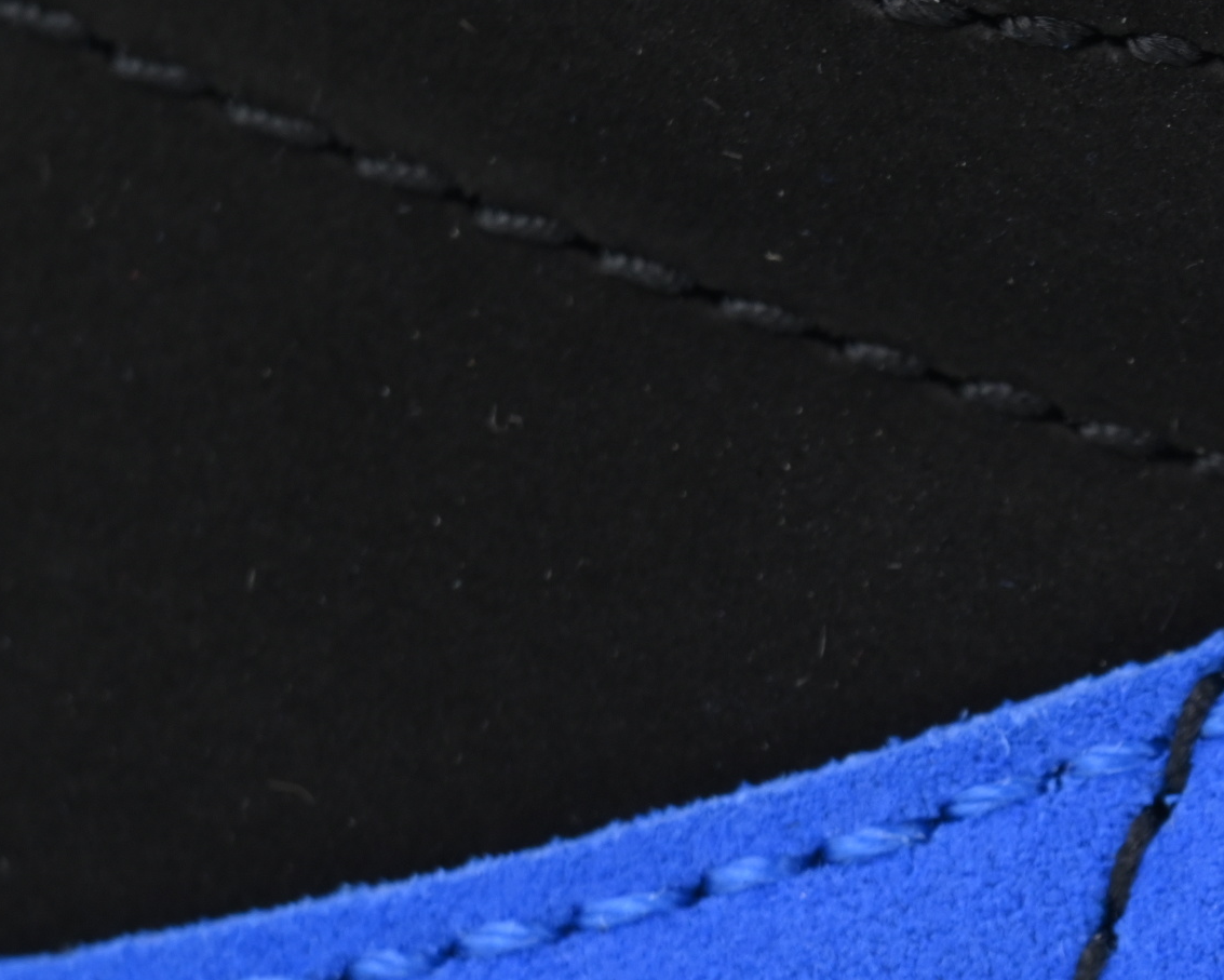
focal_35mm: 376
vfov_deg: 4.1
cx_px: 1646
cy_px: 1092
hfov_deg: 5.1
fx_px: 13624
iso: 400
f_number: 9
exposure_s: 1/100
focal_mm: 110
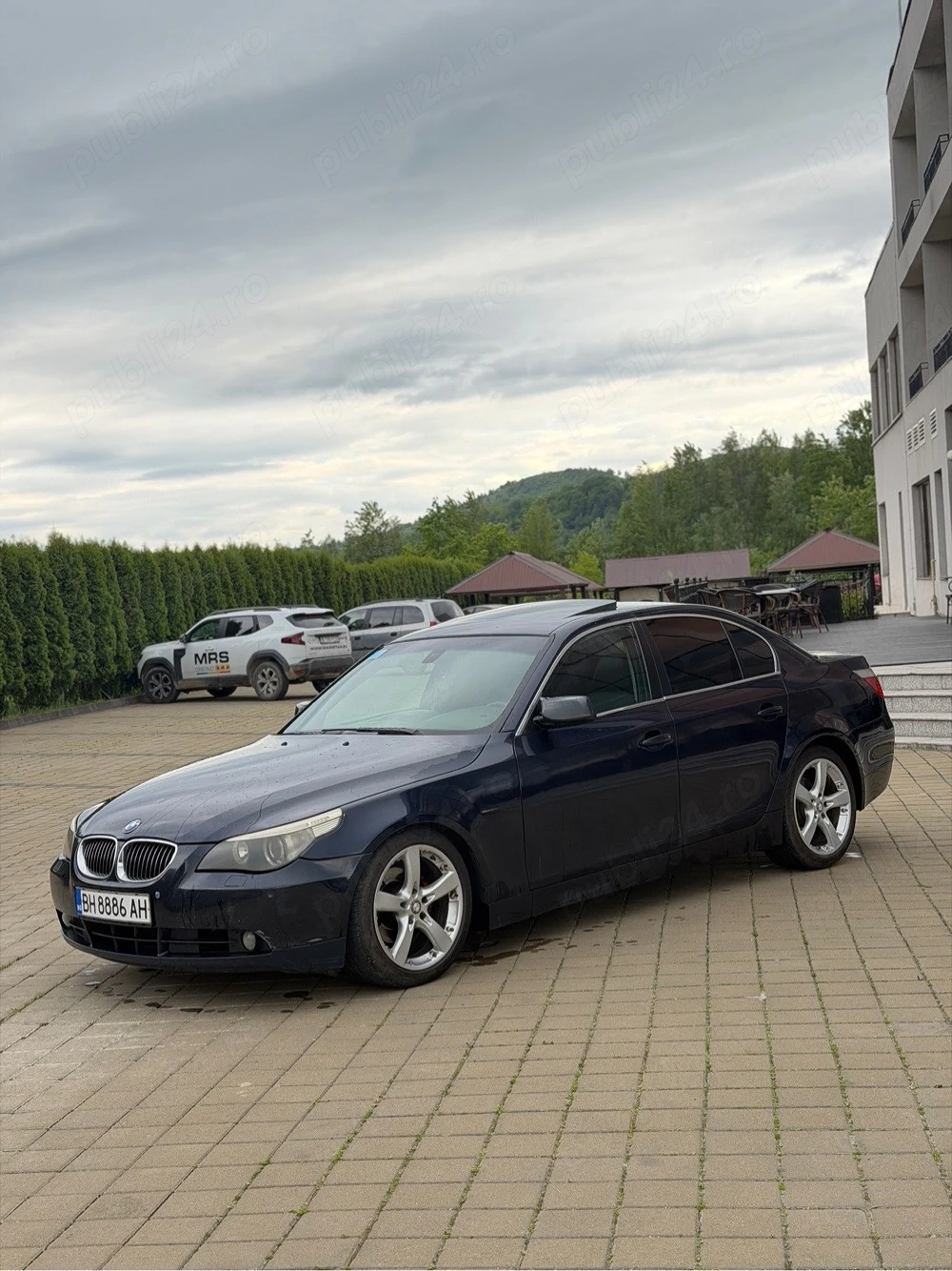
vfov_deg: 39.7
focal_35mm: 48
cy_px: 636
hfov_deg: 30.3
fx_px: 1761
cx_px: 476
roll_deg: +3.9
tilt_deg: -2.1
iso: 64
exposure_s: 1/226
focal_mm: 6.76
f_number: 1.78
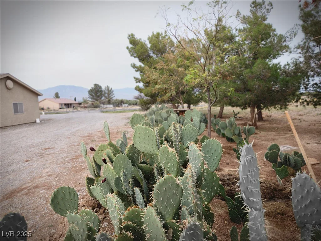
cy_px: 120
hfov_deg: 73.9
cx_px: 160
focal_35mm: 23
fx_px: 213
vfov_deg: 58.9
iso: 25
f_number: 1.8
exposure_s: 1/120
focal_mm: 5.4
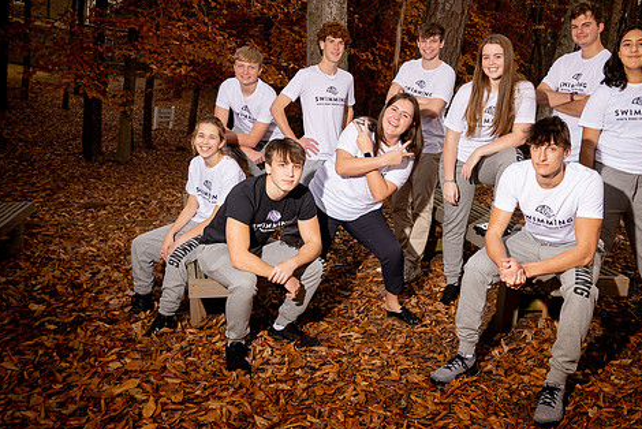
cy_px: 177
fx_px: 660
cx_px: 381
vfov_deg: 35.9
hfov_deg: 51.6
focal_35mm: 37
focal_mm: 30
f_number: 8
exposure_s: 1/250
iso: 250
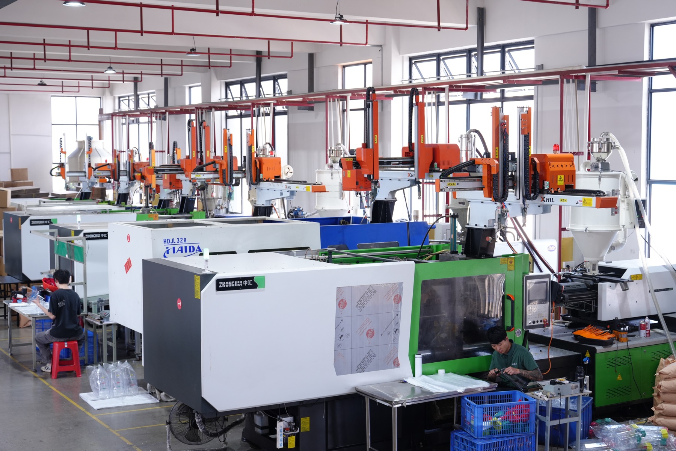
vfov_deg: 26.0
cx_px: 338
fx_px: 976
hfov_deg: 38.2
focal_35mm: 52
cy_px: 226
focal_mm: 52
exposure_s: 1/100
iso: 800
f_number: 4.5
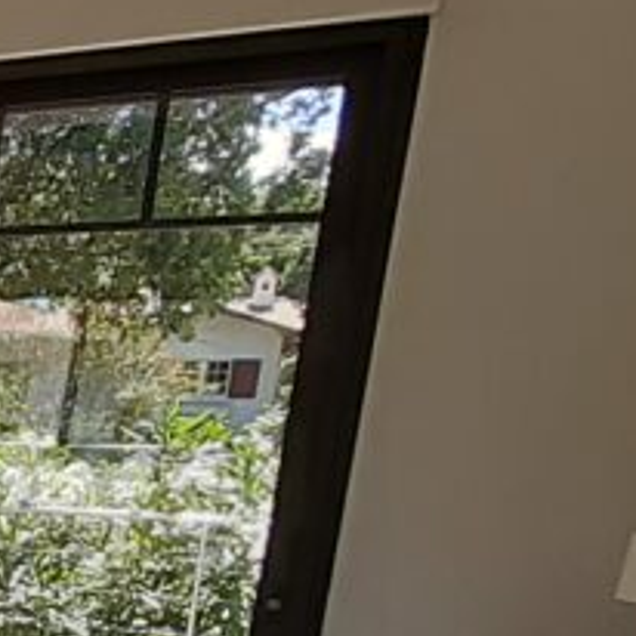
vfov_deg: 28.1
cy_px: 651
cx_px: -707
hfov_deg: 17.8
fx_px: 1185
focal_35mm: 57
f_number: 2.2
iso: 40
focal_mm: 1.13
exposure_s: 1/169
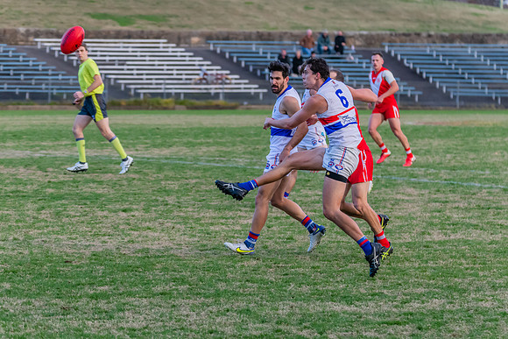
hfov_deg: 7.5
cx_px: 270
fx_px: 3901
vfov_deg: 5.0
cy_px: 165
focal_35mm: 276
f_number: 5
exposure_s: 1/1600
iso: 1600
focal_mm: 190
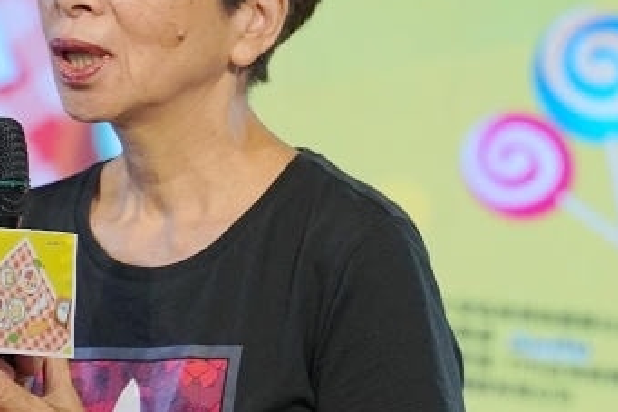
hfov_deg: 7.8
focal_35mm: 264
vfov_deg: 5.2
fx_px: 4530
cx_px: 611
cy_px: 125
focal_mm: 75
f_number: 4
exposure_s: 1/160
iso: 2000
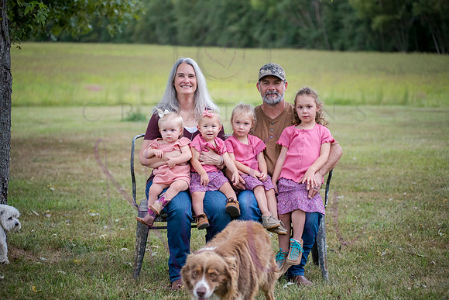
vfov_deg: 17.1
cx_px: 224
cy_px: 150
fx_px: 998
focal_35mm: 80
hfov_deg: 25.4
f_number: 3.2
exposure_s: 1/640
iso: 400
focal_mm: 80
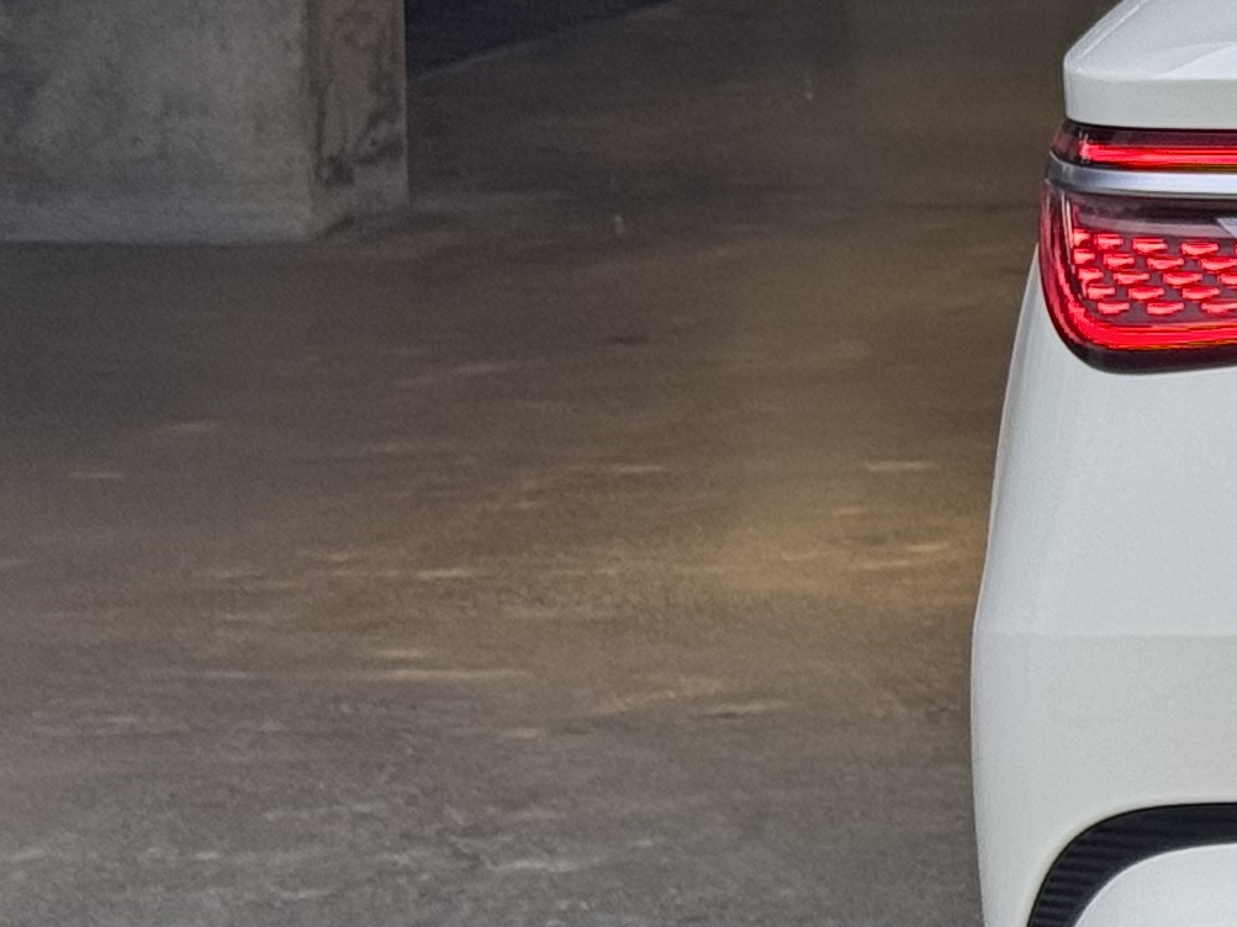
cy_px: 292
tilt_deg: -7.1
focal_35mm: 193
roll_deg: -0.3
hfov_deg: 9.6
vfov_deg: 7.7
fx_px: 6896
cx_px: 2479
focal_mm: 6.76
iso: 50
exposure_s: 1/121
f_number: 1.78
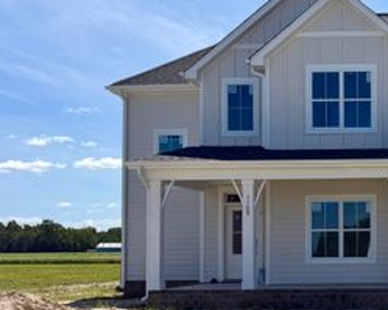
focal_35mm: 47
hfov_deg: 35.9
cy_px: 175
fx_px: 540
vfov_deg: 32.0
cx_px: 382
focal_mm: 6.76
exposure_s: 1/7353
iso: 80
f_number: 1.78
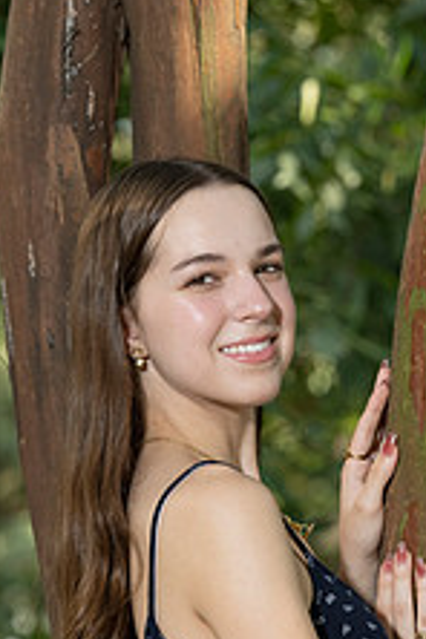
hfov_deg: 3.4
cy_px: 469
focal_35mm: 405
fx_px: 7188
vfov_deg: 5.1
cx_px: 187
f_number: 8
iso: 800
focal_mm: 200
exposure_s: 1/200
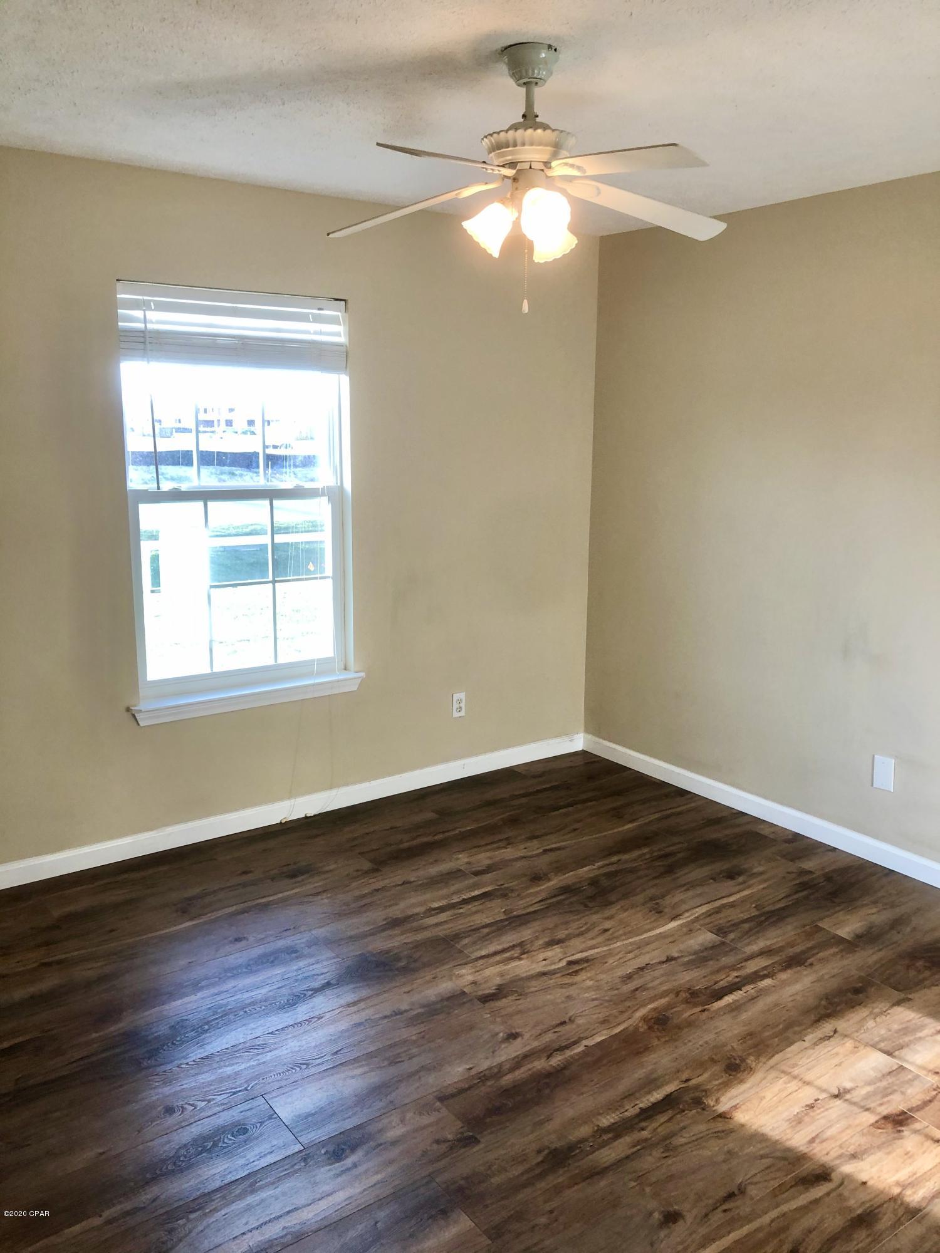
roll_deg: -1.0
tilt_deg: -10.4
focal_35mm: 28
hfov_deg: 49.7
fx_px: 1014
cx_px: 470
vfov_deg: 63.4
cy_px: 626
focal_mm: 3.99
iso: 20
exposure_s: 1/40
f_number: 1.8
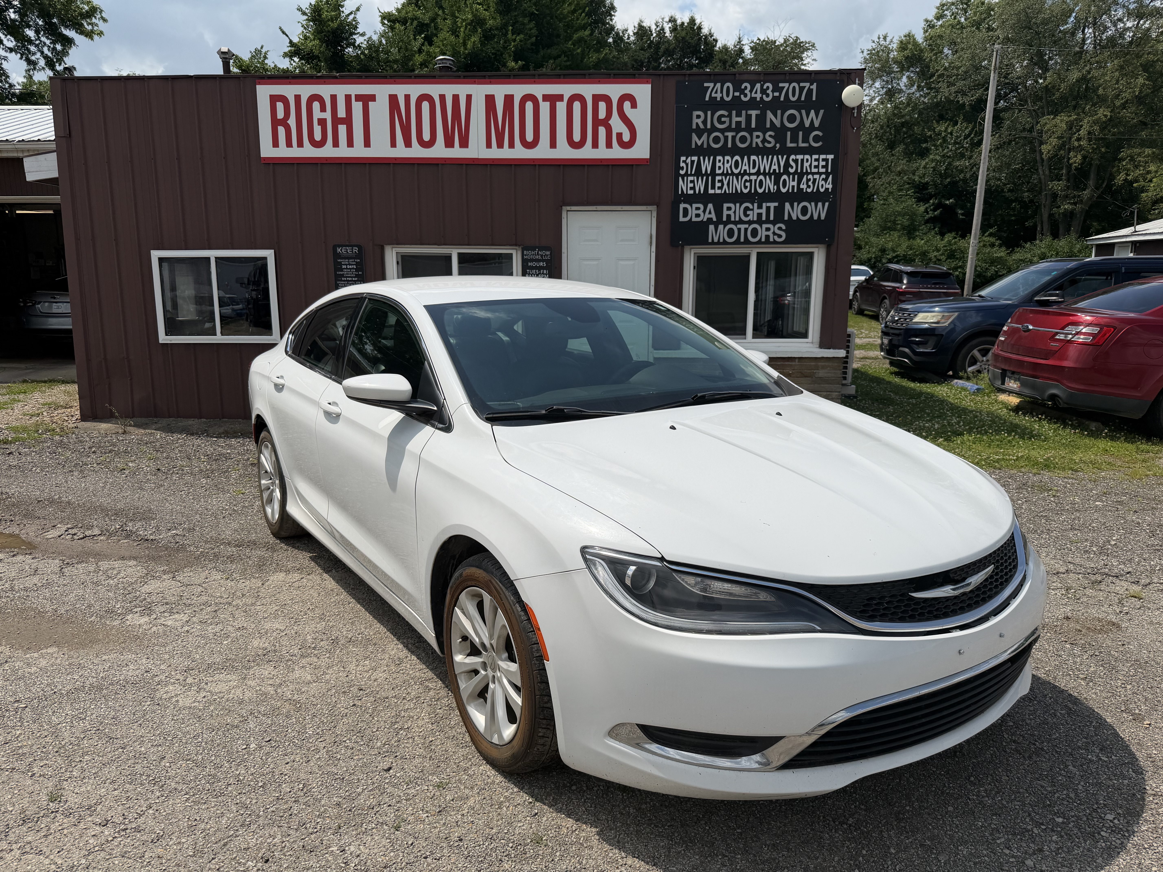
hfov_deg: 71.6
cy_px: 436
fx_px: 806
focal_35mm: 24
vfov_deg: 56.8
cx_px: 582
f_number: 1.78
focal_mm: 6.76
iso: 80
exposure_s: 1/10309
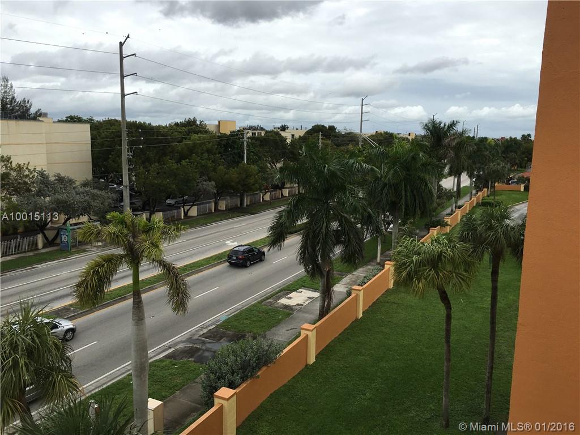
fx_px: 486
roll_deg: -0.9
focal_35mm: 29
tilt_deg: -8.5
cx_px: 290
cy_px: 218
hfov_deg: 61.7
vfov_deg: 48.2
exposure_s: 1/1326
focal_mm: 4.15
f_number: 2.2
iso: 25
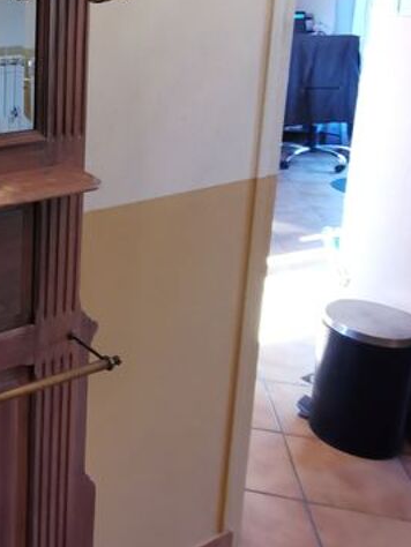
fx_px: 712
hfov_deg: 27.2
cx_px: -118
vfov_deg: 40.8
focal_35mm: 45
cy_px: 136
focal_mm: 2.35
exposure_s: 1/25
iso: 400
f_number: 2.2
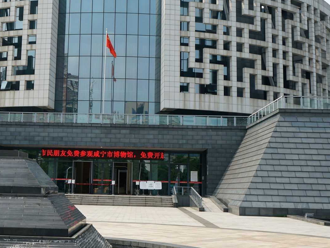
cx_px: 117
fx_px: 515
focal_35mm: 54
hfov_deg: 35.3
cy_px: 98
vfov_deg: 27.0
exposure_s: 1/200
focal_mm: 31
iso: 100
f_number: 7.1
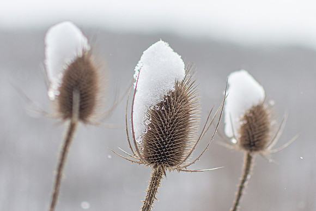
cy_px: 70
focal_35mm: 94
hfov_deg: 21.6
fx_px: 829
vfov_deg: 14.5
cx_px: 180
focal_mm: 35
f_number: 1.8
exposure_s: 1/4000
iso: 100
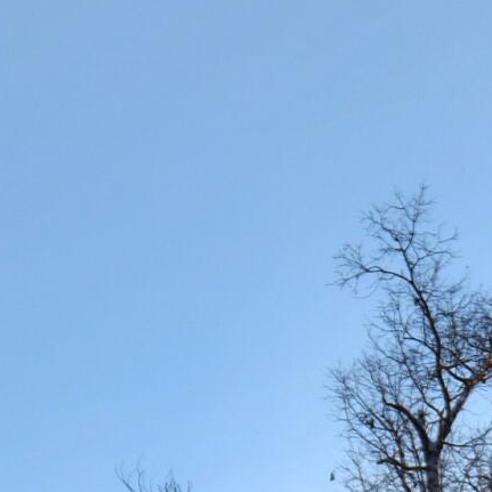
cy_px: 950
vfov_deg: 11.7
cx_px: 110
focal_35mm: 136
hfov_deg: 12.8
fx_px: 2187
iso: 160
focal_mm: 15.1
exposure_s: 1/500
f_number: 5
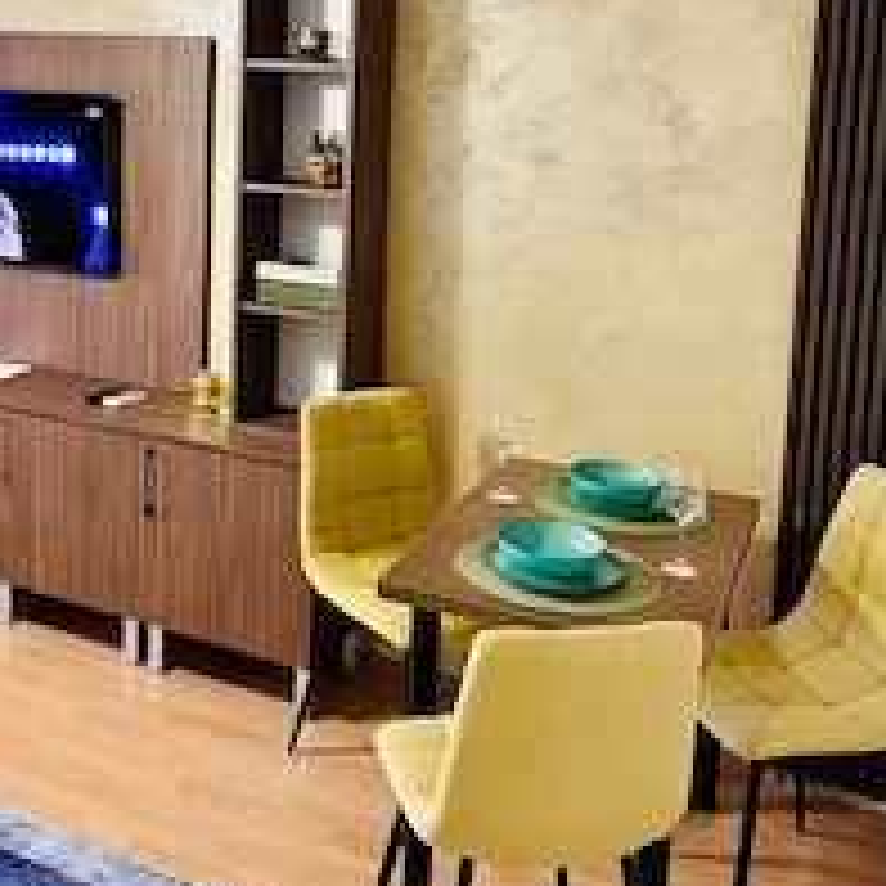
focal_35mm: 43
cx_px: 238
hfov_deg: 38.3
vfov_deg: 38.0
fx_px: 1245
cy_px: 198
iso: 125
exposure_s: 1/50
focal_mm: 6.76
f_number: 1.78
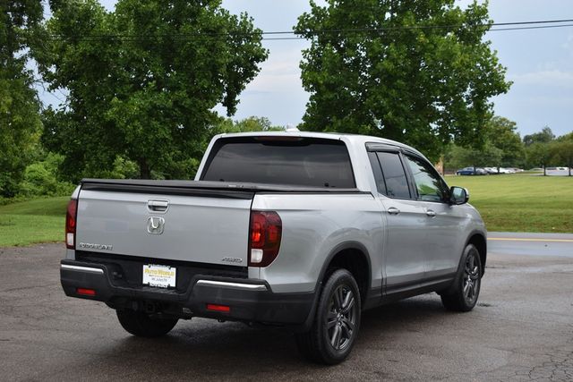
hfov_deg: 35.0
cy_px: 191
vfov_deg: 23.8
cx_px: 286
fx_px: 907
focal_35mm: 57
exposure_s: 1/250
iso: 220
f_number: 5.6
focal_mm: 38
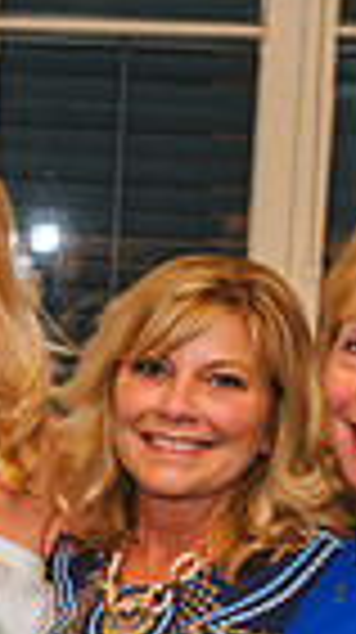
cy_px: 537
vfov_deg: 14.1
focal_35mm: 151
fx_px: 2542
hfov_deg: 7.5
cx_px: -464
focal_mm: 35
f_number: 3.5
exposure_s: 1/160
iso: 1600
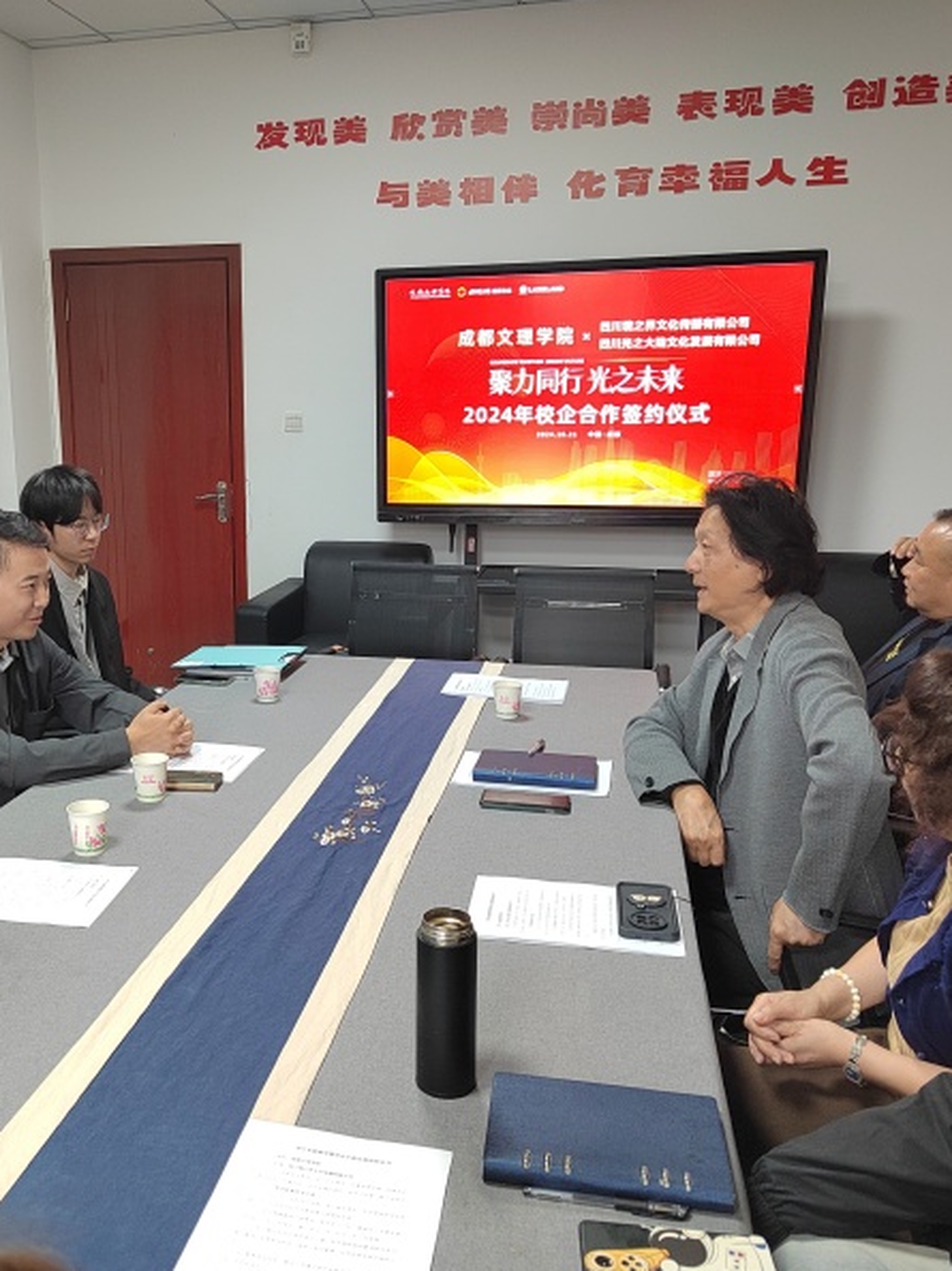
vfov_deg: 58.4
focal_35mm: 31
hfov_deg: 44.8
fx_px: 1138
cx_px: 323
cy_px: 638
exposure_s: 1/50
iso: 1484
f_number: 1.9
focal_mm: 5.52
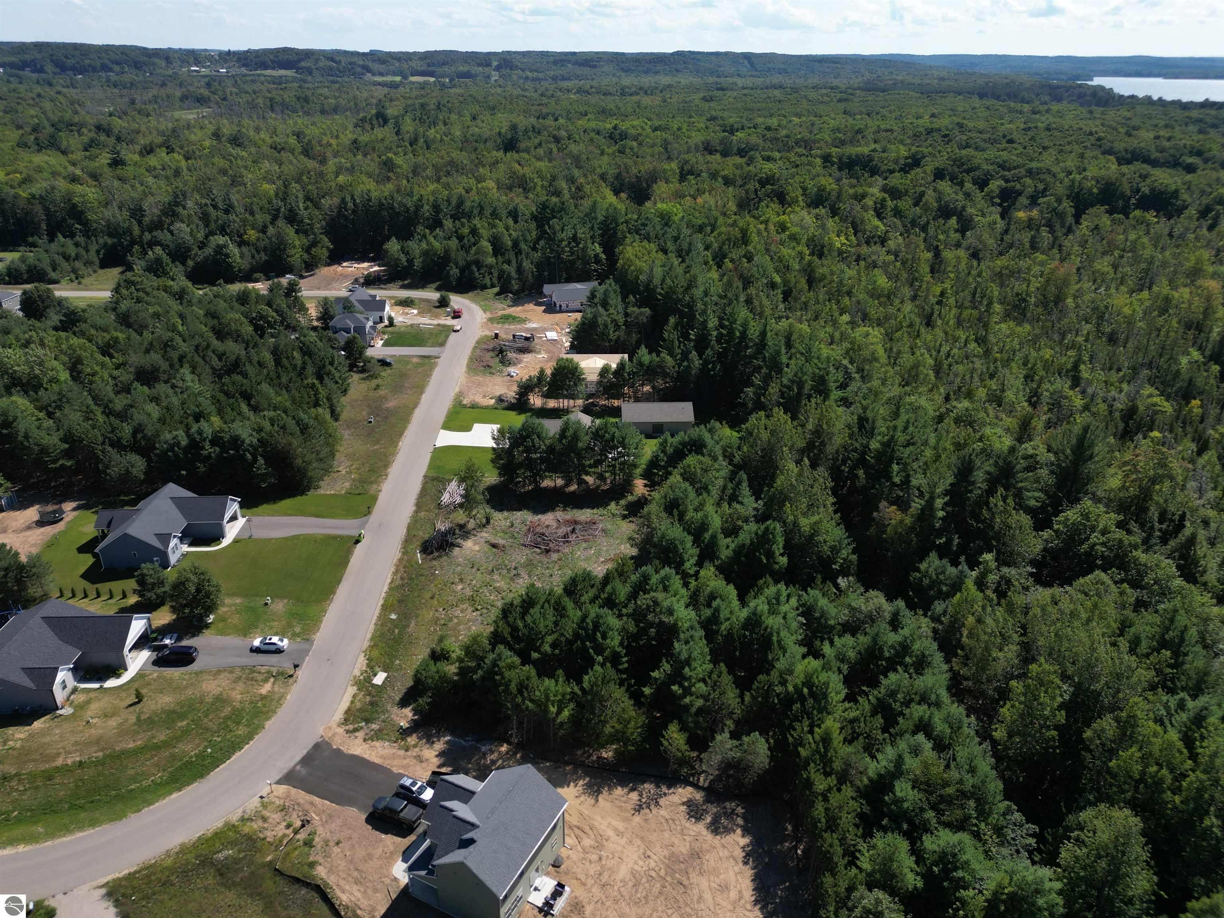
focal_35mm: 24
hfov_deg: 71.6
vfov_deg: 56.8
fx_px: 849
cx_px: 612
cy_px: 459
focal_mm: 6.72
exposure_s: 1/160
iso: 100
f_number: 1.7
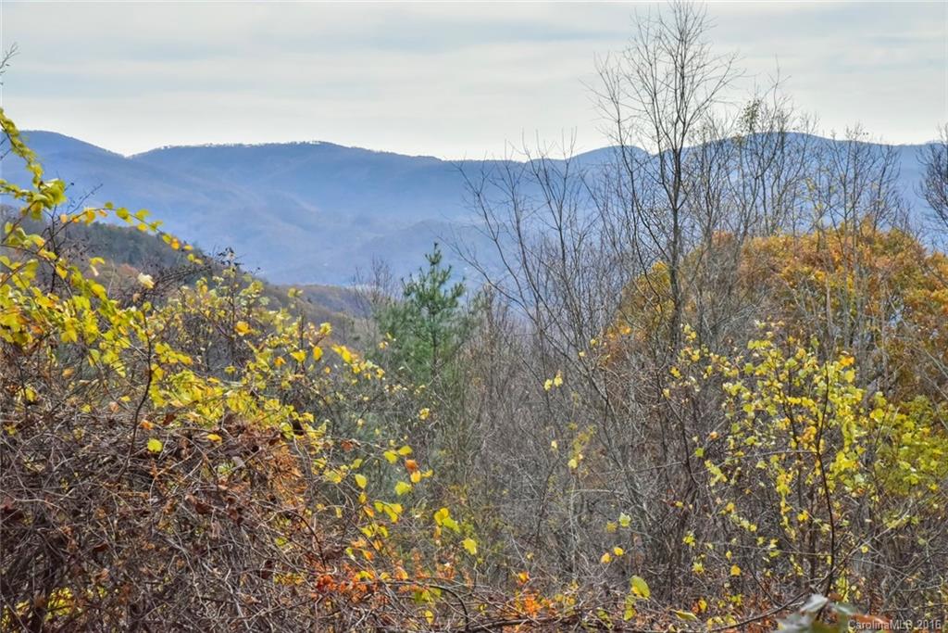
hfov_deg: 22.1
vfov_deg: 14.9
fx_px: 2423
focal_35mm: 92
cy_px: 316
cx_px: 474
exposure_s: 1/1000
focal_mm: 92
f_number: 16
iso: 4000
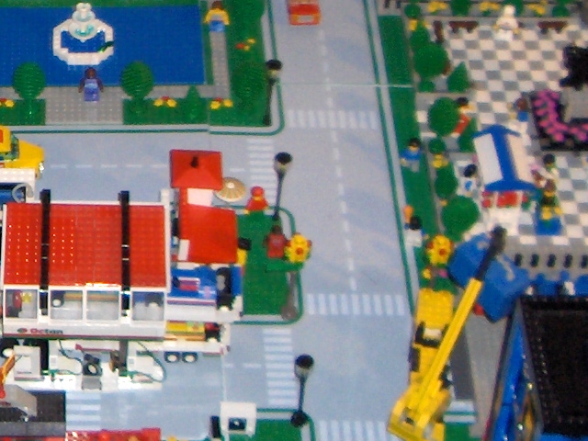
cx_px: -317
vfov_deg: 11.8
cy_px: 190
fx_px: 2140
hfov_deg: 14.5
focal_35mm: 126
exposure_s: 1/60
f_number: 2.6
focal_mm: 5.8
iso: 100
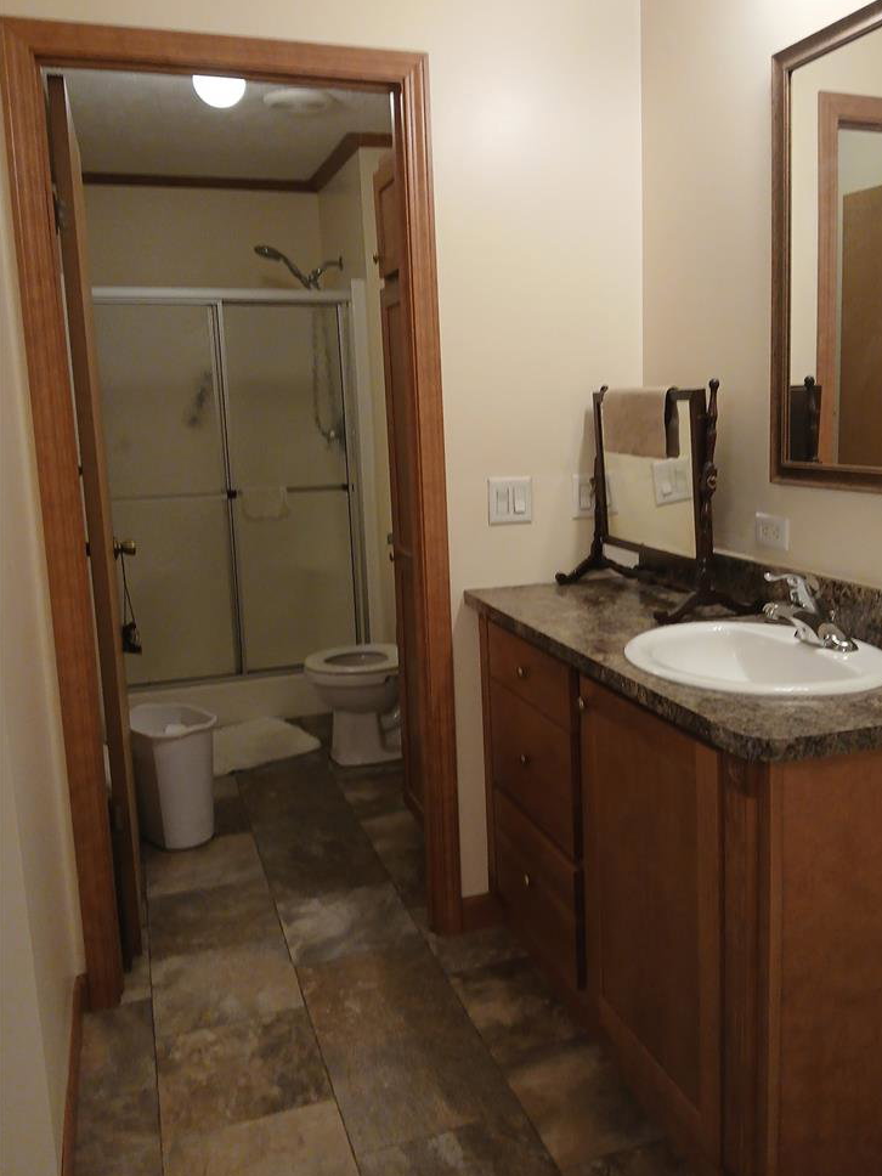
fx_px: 985
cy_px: 555
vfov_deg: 61.6
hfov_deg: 48.1
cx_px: 488
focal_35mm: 29
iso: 160
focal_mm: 3.98
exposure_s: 1/60
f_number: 1.8
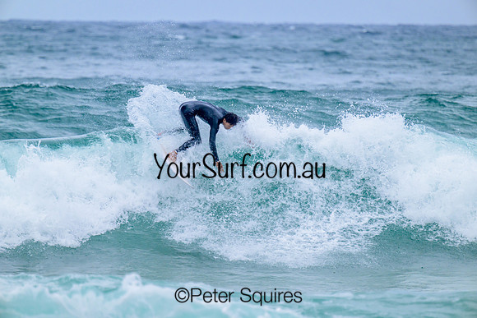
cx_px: 238
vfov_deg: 2.5
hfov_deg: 3.7
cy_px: 159
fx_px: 7421
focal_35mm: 560
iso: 560
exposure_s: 1/2000
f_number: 8
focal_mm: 560
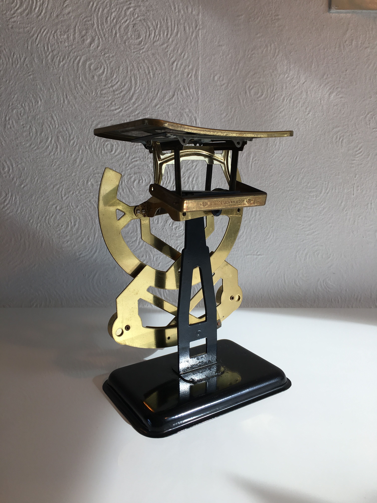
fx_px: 421
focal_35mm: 29
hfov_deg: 48.2
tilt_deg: -12.4
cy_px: 252
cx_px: 188
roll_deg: +1.1
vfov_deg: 61.7
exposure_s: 1/130
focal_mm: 4.15
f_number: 2.2
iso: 25
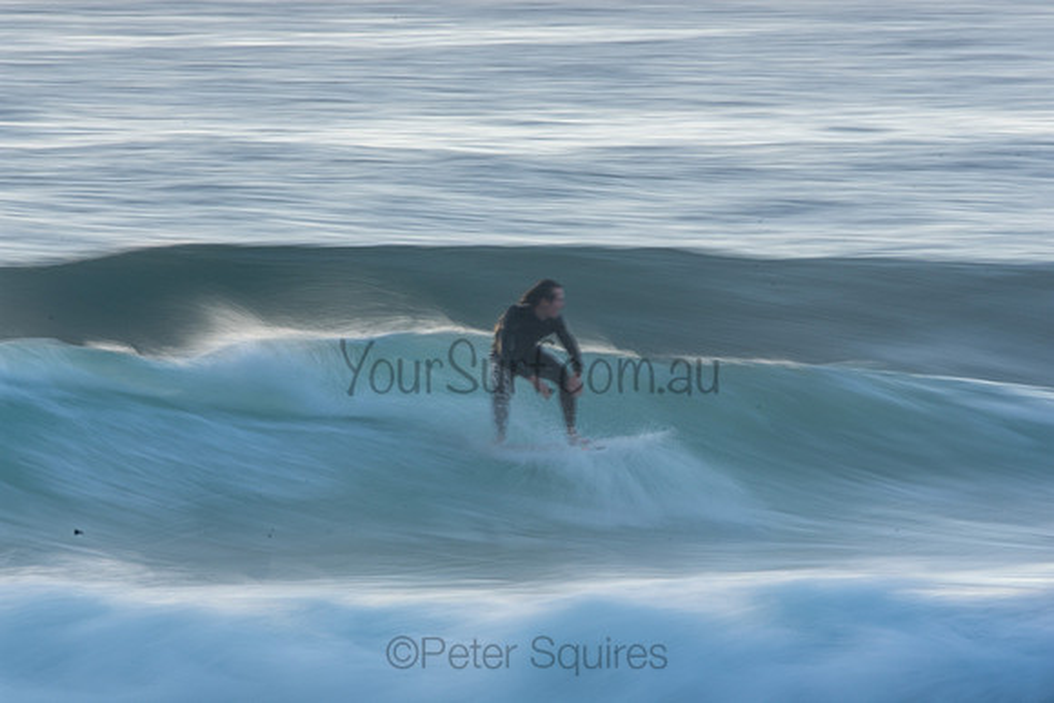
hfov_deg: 3.1
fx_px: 19766
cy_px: 352
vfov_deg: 2.0
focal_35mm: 675
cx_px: 527
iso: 100
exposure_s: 1/10
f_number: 25
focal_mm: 450
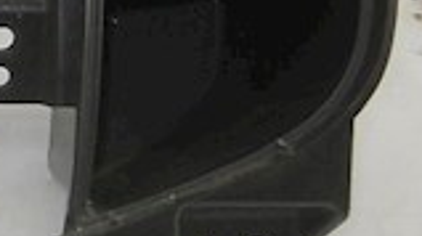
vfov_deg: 6.6
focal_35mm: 180
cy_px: -154
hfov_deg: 10.9
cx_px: -422
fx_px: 2012
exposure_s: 1/30
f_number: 3.1
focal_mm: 6.72
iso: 80
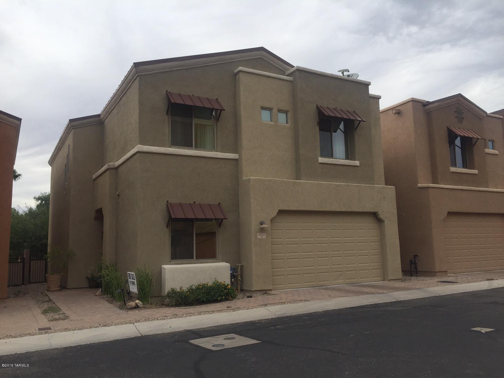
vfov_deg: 48.2
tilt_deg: +6.5
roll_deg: +0.6
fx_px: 422
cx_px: 252
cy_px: 189
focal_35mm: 29
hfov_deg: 61.7
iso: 32
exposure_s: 1/1721
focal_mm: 4.15
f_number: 2.2
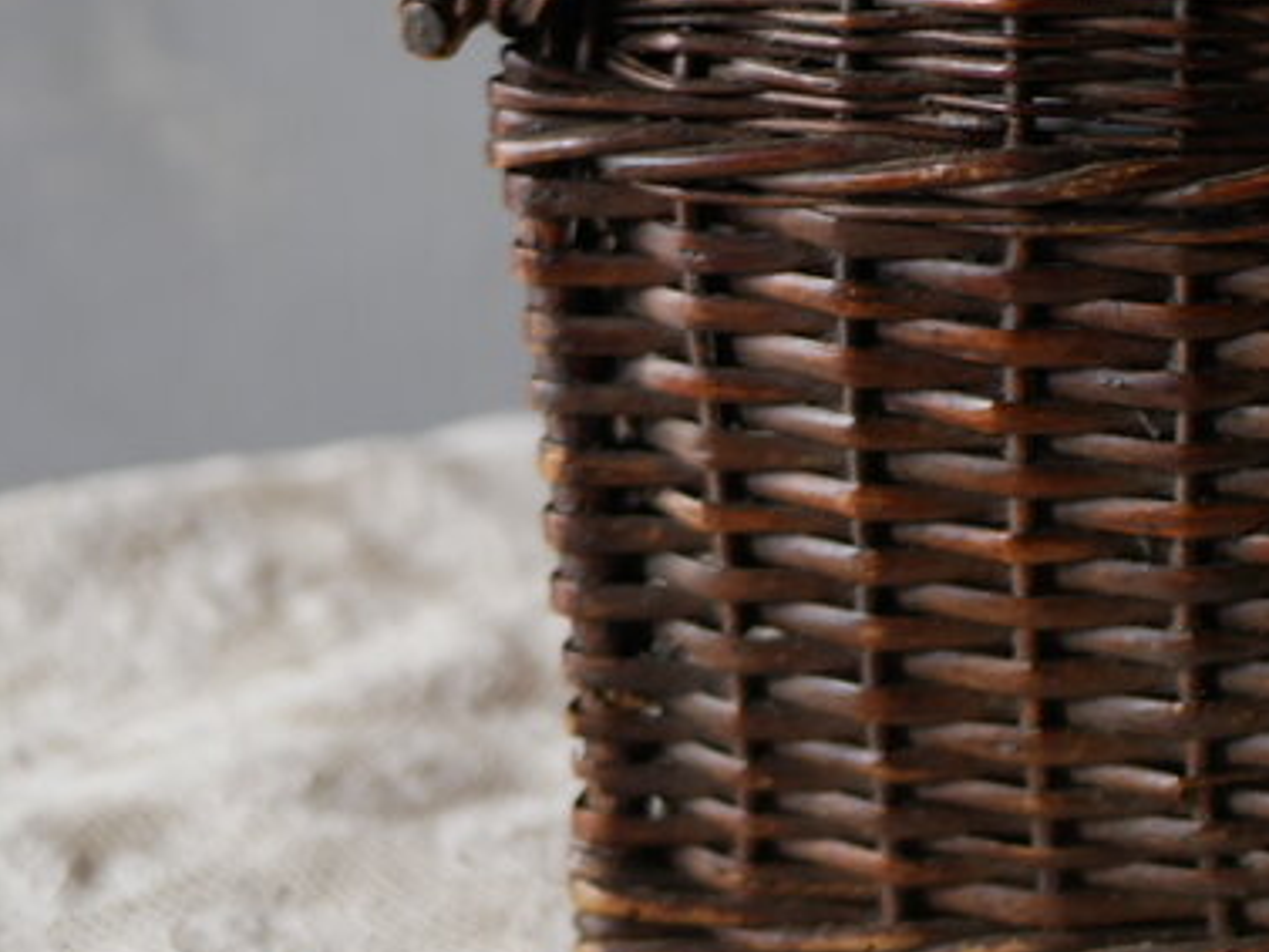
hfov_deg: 17.1
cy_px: 34
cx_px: 1213
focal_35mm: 113
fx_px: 4144
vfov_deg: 13.0
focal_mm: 25
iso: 200
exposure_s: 1/160
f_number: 2
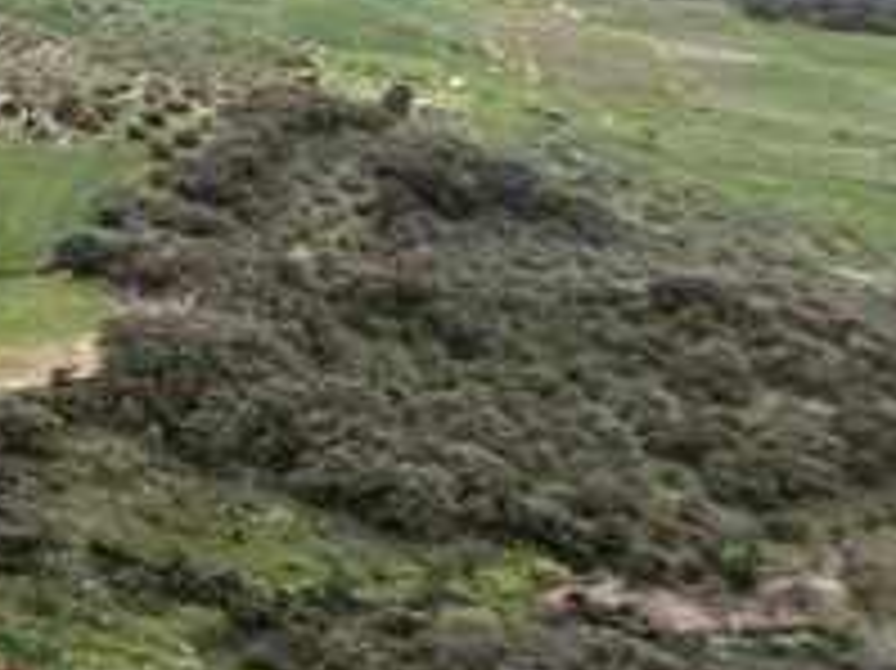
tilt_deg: -10.1
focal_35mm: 72
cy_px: 108
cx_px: -864
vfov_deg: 20.1
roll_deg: +1.3
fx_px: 1863
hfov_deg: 18.5
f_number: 2.2
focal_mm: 2.22
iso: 320
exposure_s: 1/76
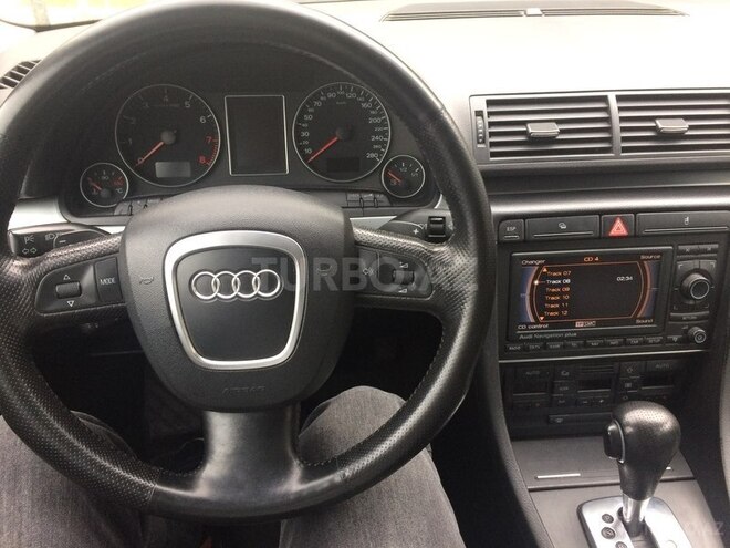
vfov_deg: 48.2
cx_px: 365
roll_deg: -1.4
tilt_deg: -34.8
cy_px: 274
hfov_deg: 61.7
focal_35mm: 29
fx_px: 612
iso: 80
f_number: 2.2
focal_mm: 4.15
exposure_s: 1/33
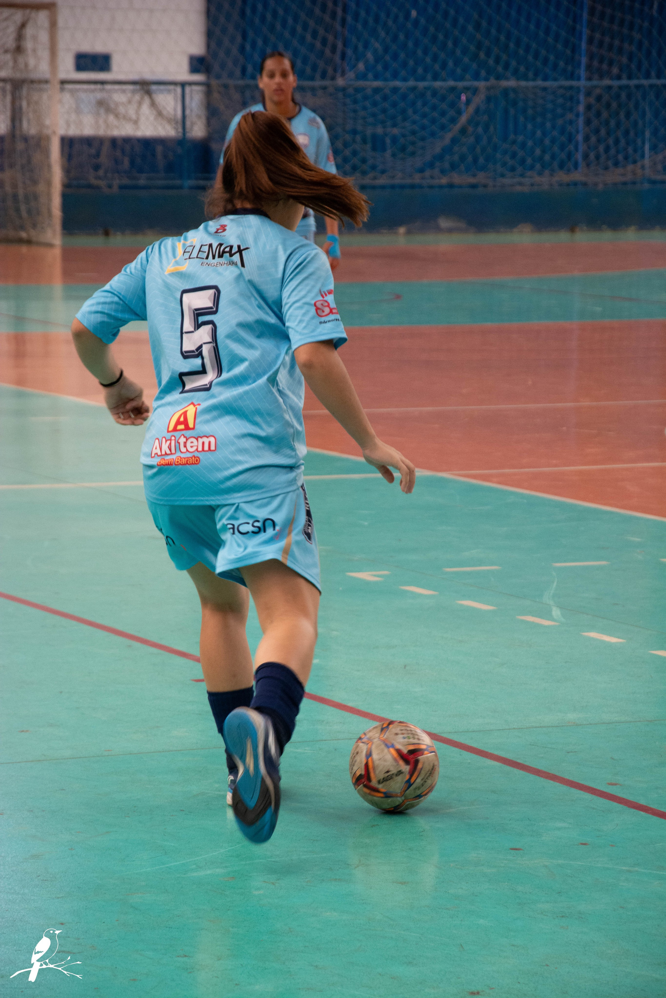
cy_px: 499
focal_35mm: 158
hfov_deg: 8.7
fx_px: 4370
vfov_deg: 13.0
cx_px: 333
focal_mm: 105
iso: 1600
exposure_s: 1/250
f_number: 5.6
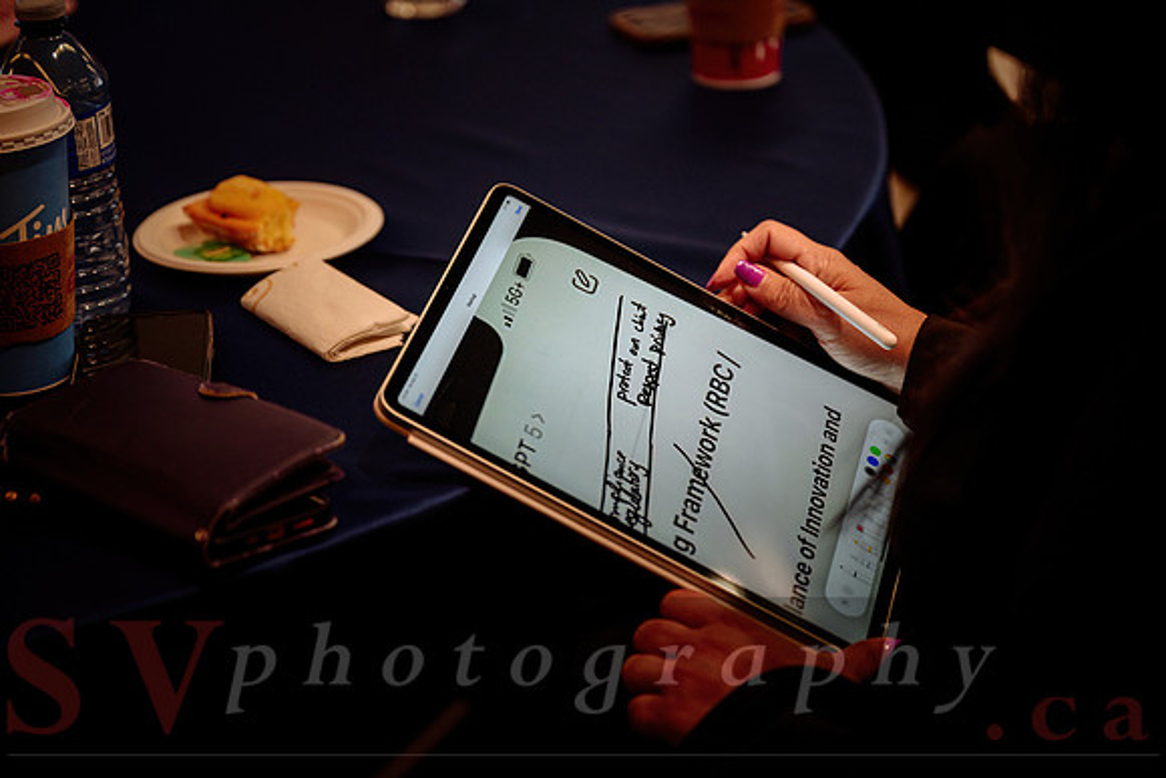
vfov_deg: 18.6
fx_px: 2380
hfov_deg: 27.5
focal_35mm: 73
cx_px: 567
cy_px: 388
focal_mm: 70
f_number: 2.8
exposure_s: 1/160
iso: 500
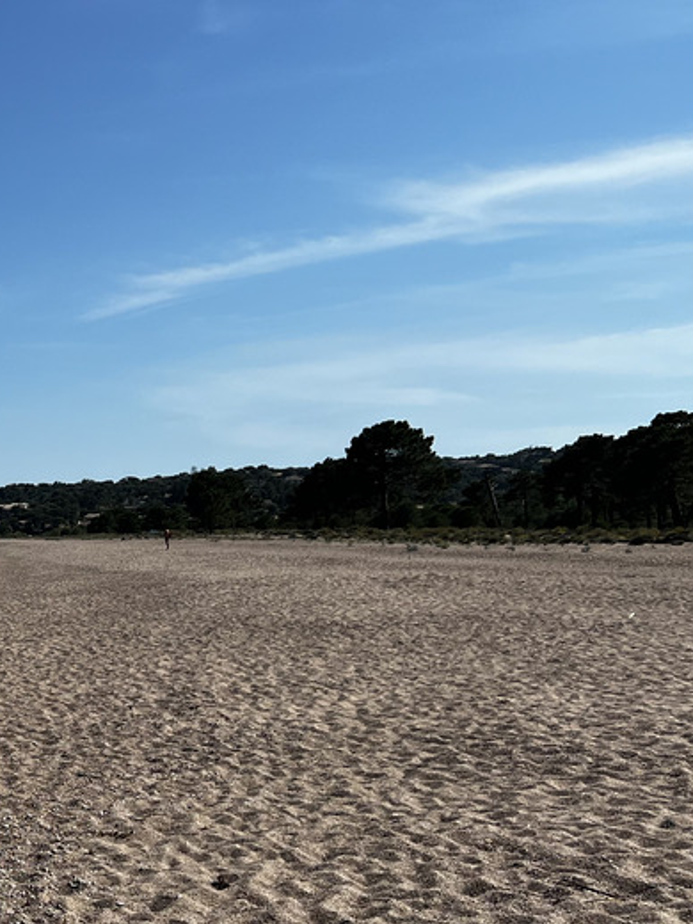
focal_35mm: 60
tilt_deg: +0.5
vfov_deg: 32.1
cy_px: 530
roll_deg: +0.7
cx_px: -283
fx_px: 1602
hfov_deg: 21.3
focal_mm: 5.7
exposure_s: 1/6993
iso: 50
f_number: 1.5
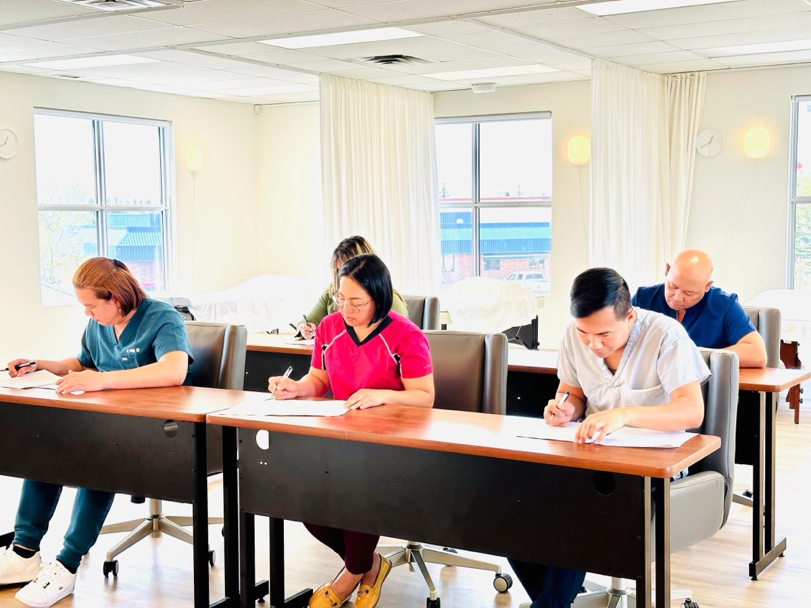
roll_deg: +0.1
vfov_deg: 30.3
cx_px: 406
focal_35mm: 48
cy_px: 304
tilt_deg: -4.7
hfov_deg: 39.7
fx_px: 1125
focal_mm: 6.86
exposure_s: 1/171
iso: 64
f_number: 1.78
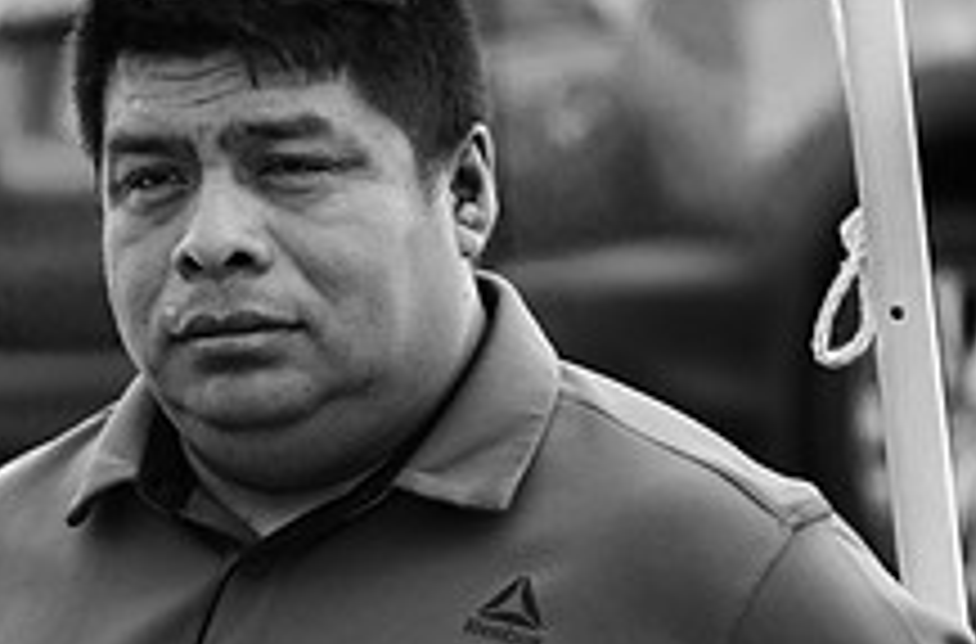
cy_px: 329
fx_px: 21692
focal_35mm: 803
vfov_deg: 1.7
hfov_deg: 2.6
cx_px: 247
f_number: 5.6
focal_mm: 200
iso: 200
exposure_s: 1/500
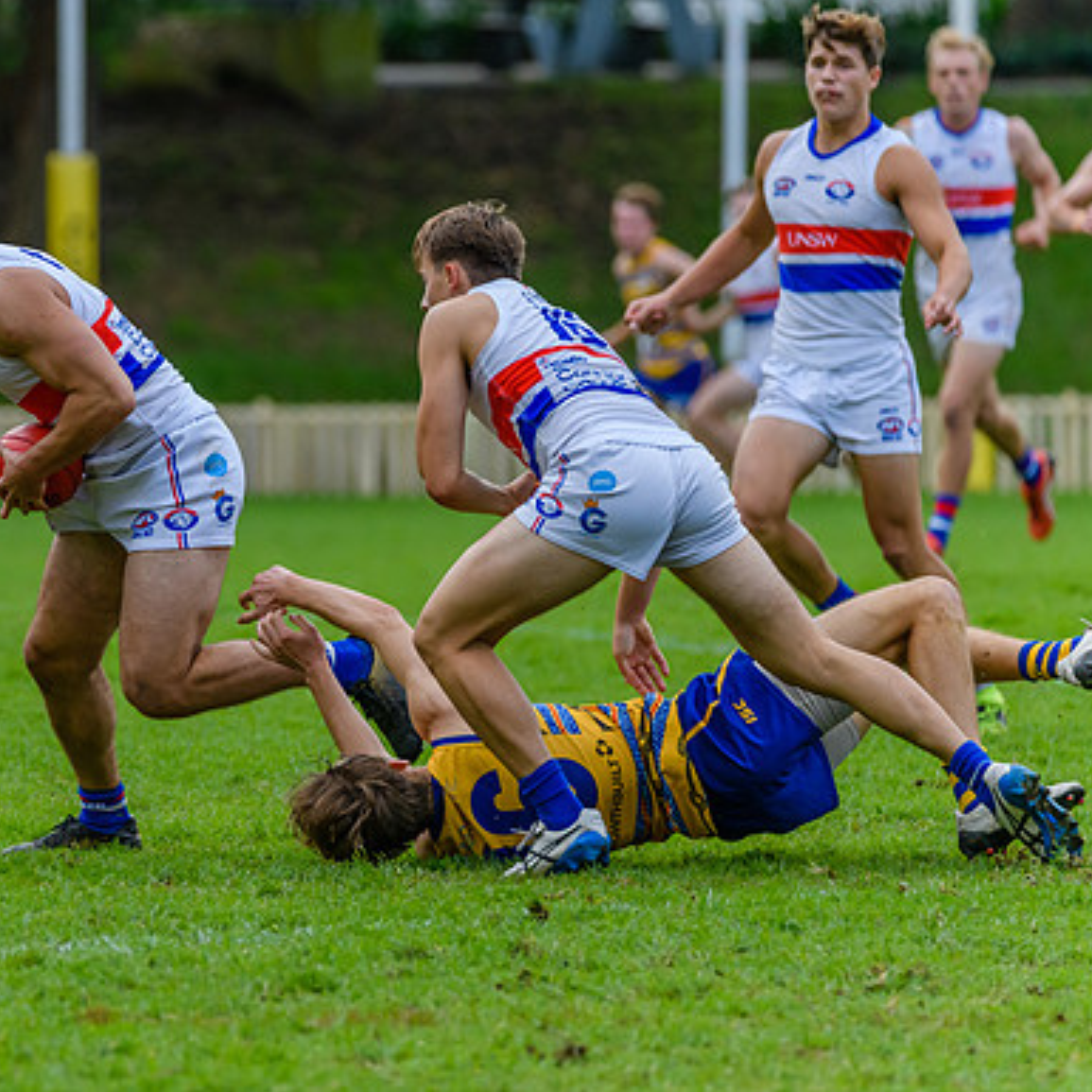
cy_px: 593
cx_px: 269
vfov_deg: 3.3
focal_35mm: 527
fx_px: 18809
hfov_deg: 3.3
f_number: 6
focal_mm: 360
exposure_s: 1/1600
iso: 1800
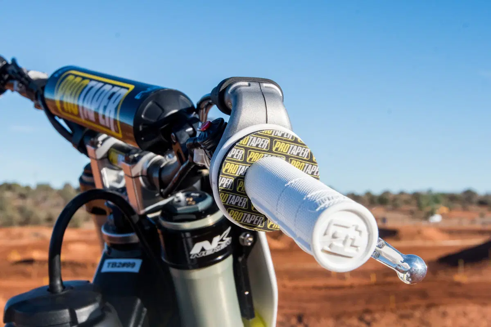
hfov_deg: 37.9
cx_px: 246
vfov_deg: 25.8
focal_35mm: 52
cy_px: 164
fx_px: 716
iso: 500
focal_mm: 35
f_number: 10
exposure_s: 1/1250
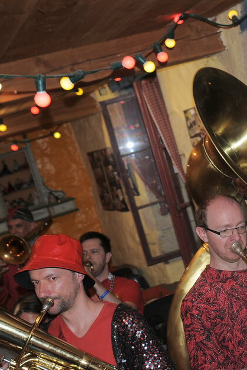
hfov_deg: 19.0
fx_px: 721
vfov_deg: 28.9
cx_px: 238
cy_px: 182
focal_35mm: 70
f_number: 3.5
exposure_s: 1/60
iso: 200
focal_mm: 24
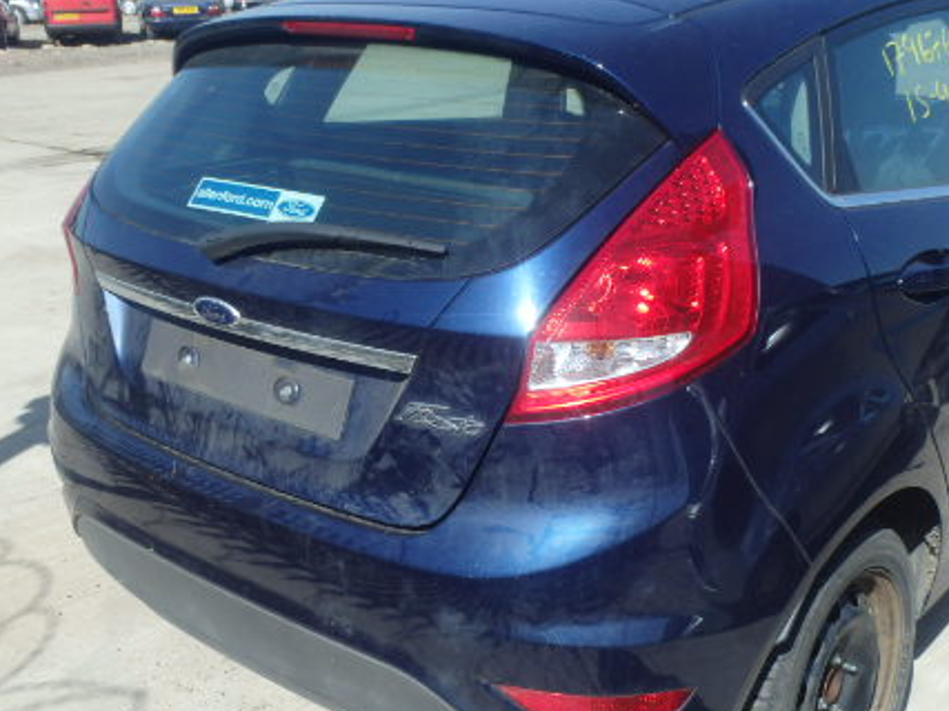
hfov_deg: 41.9
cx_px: 562
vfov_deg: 32.2
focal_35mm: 45
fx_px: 1233
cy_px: 331
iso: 125
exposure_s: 1/640
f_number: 4.1
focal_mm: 5.4
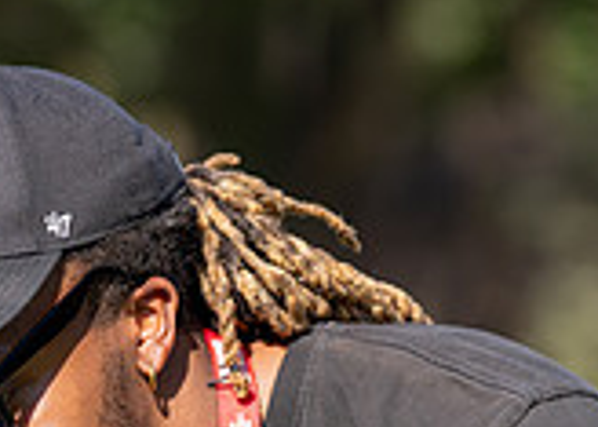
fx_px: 9439
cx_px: 8
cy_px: 465
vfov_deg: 2.6
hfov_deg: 3.6
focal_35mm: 556
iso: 250
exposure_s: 1/4000
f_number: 2.8
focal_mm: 130
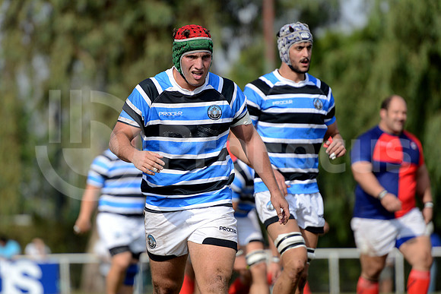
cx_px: 220
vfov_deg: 5.1
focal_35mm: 270
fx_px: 3308
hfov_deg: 7.6
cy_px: 147
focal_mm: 270
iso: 320
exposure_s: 1/1250
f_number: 4
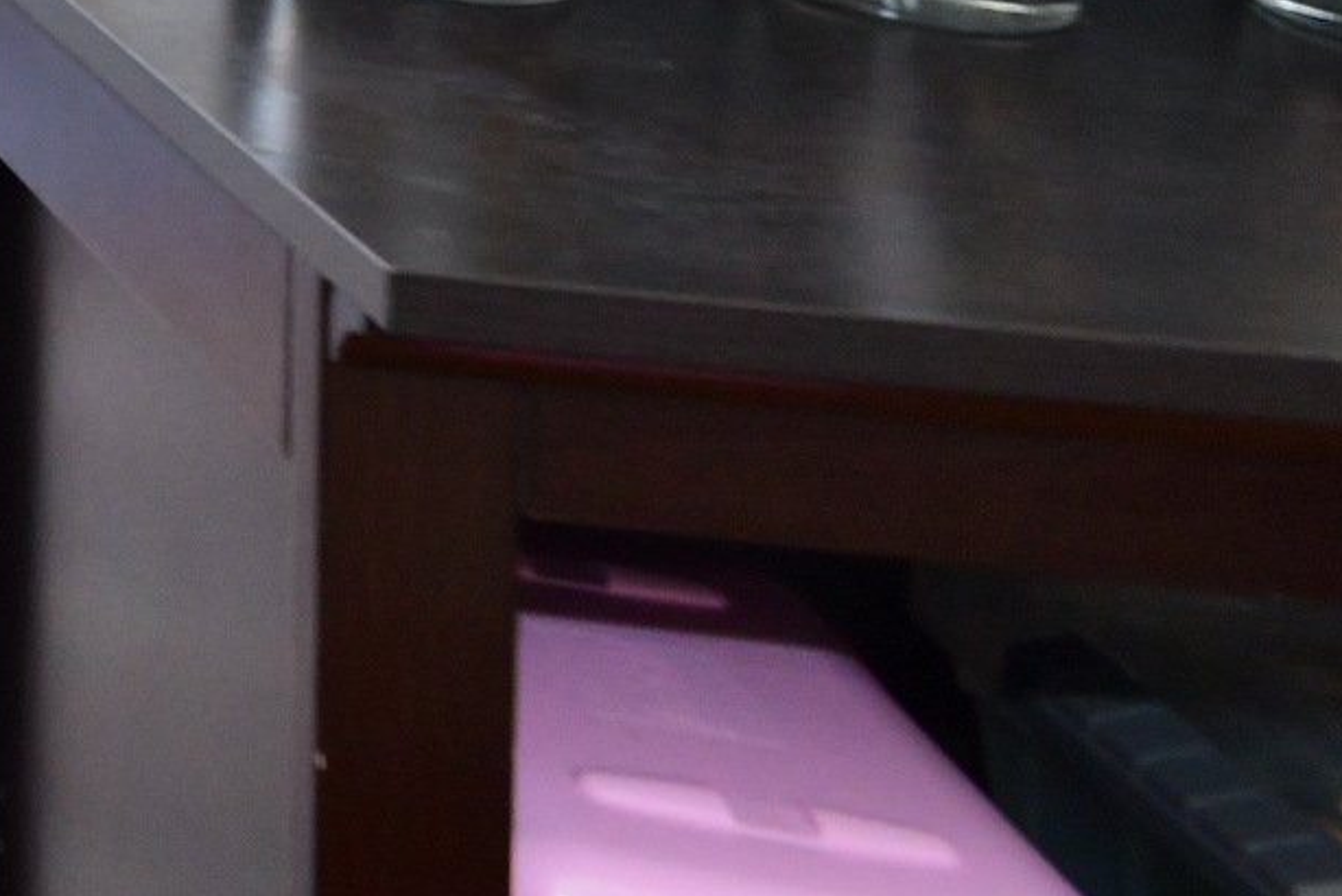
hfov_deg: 15.5
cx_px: -1840
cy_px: -988
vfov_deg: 15.1
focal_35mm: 70
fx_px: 2611
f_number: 7.1
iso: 1000
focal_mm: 14
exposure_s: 1/60
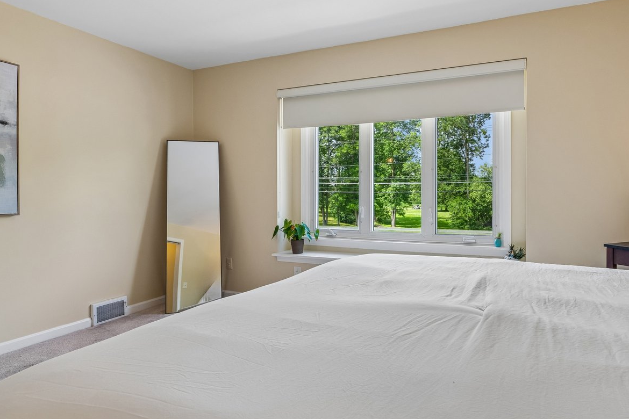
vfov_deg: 59.5
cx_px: 376
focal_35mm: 21
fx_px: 367
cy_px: 212
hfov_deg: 80.3
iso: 320
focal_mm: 12
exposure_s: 1/30
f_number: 9
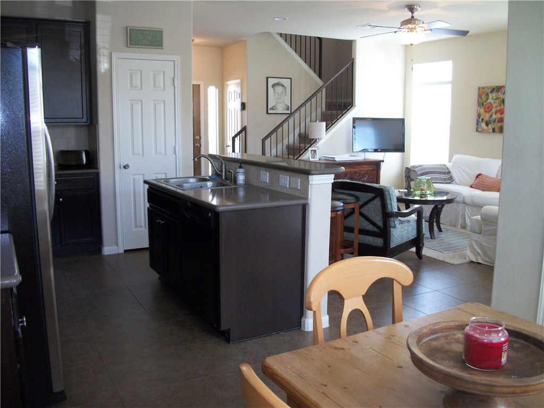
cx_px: 272
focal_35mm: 32
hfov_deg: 56.8
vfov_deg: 44.2
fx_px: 503
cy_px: 204
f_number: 2.9
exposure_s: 1/30
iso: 160
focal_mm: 5.7
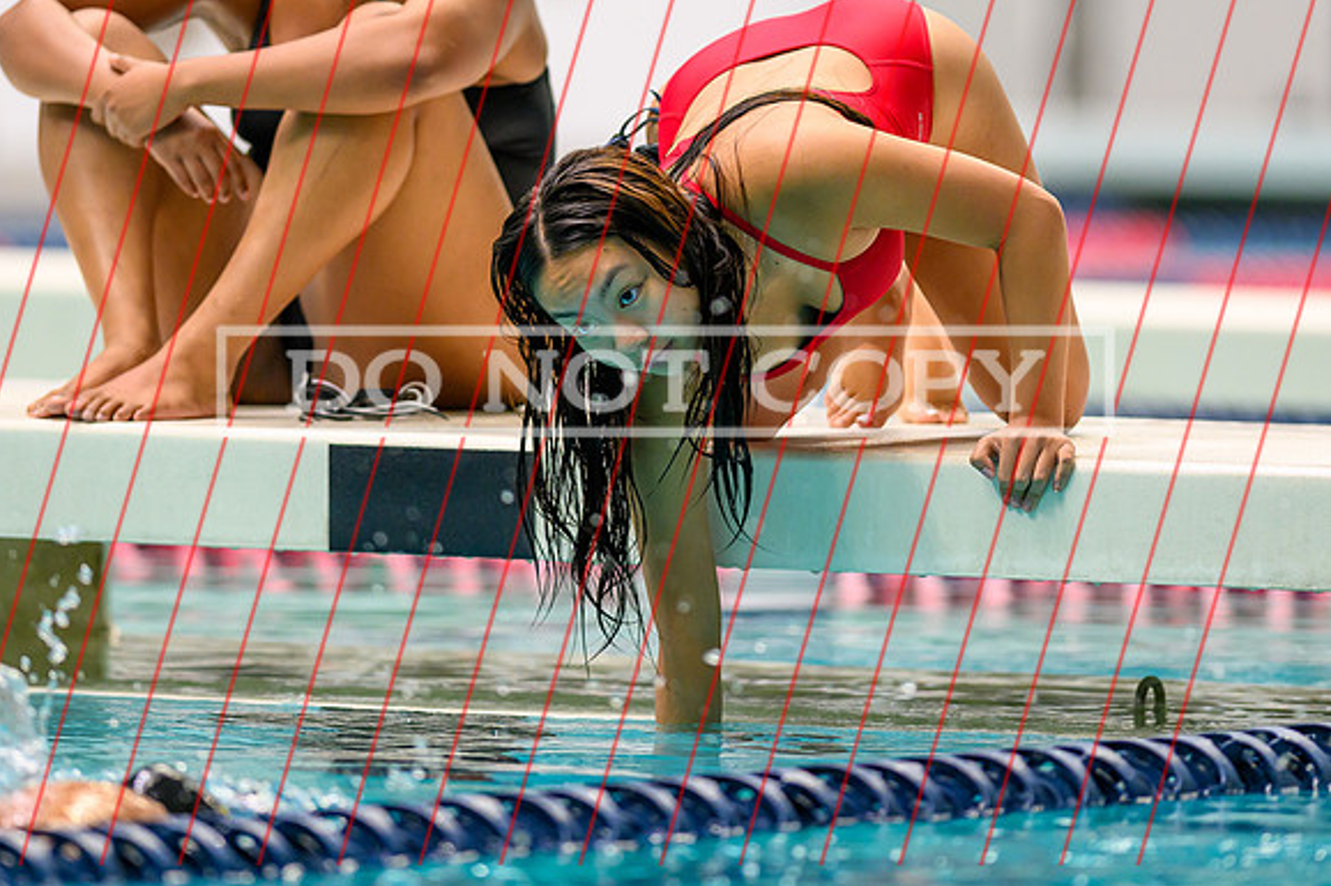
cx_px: 603
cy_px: 259
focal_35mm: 428
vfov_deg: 3.2
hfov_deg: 4.8
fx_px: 15819
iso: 2000
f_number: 2.8
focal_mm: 300
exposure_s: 1/800
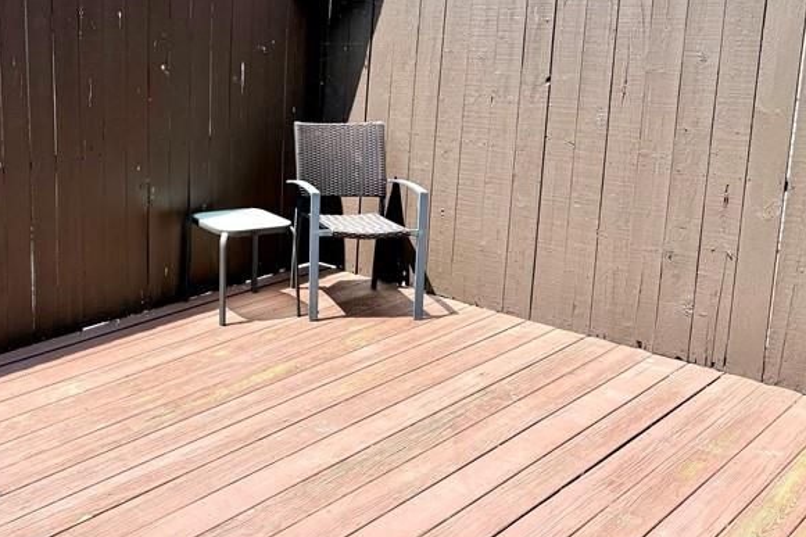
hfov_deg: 41.8
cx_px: 119
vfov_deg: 30.2
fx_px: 985
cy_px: 173
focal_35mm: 44
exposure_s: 1/2370
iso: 100
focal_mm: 6.76
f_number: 1.78
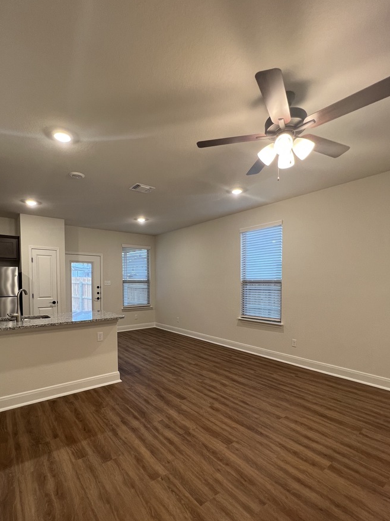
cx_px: 179
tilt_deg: -2.1
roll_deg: +0.1
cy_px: 295
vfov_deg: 94.0
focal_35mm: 16
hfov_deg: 77.9
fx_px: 240
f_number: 1.8
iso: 200
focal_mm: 1.57
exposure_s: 1/120
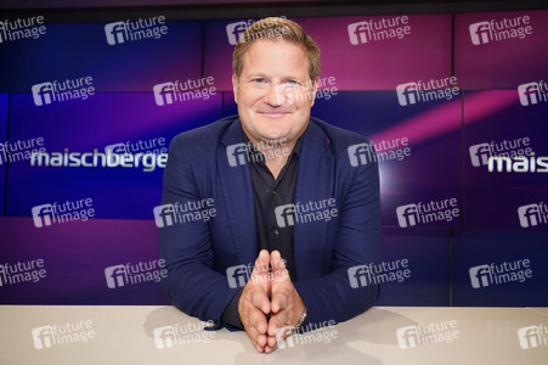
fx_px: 502
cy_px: 182
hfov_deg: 57.3
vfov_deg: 39.9
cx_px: 274
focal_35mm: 33
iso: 2000
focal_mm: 33
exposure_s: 1/125
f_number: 5
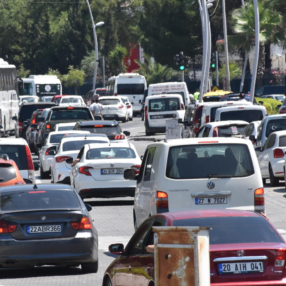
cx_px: 47
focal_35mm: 530
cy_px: 111
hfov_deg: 3.3
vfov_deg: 3.3
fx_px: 4954
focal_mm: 140
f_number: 8
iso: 500
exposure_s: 1/1000
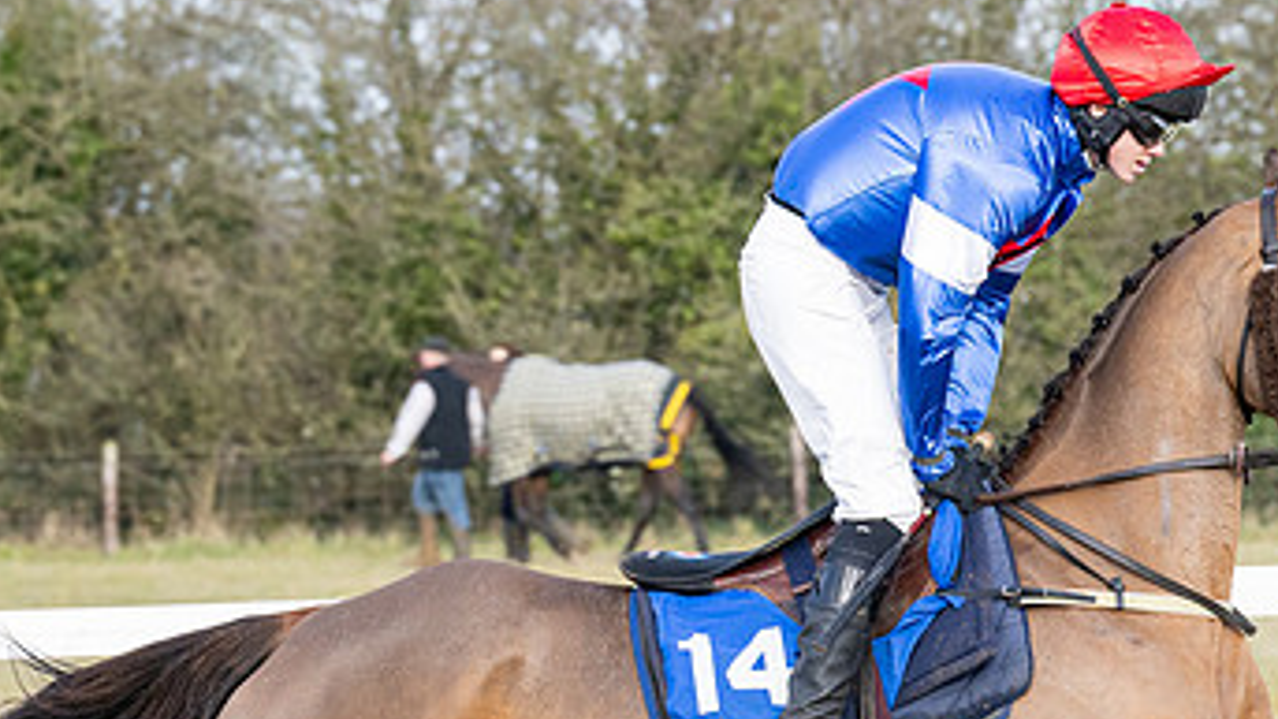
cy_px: 822
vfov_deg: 3.1
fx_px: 13183
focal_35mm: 389
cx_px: 829
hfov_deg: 5.5
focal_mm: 110
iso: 400
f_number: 5
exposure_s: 1/800
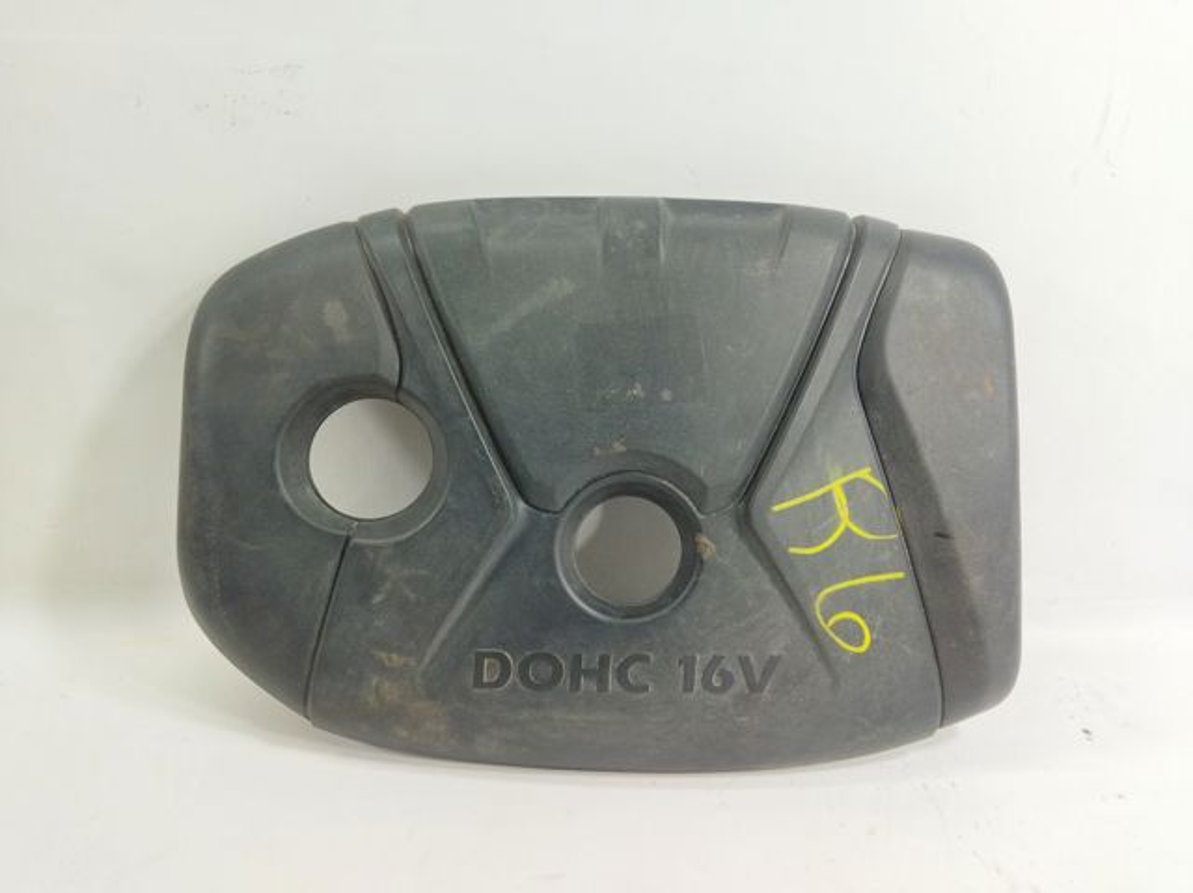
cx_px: 596
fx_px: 930
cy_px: 446
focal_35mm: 27
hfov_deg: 65.4
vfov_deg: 51.3
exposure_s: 1/100
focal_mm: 4.71
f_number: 1.79
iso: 101
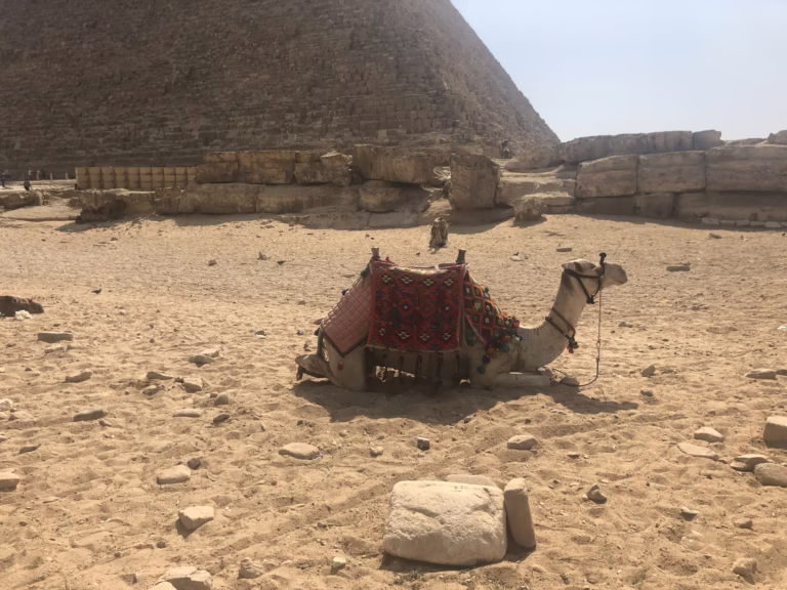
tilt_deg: -6.4
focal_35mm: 28
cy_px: 295
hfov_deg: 63.4
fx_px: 637
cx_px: 394
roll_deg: +0.3
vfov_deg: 49.7
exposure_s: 1/2558
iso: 20
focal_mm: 3.99
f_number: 1.8
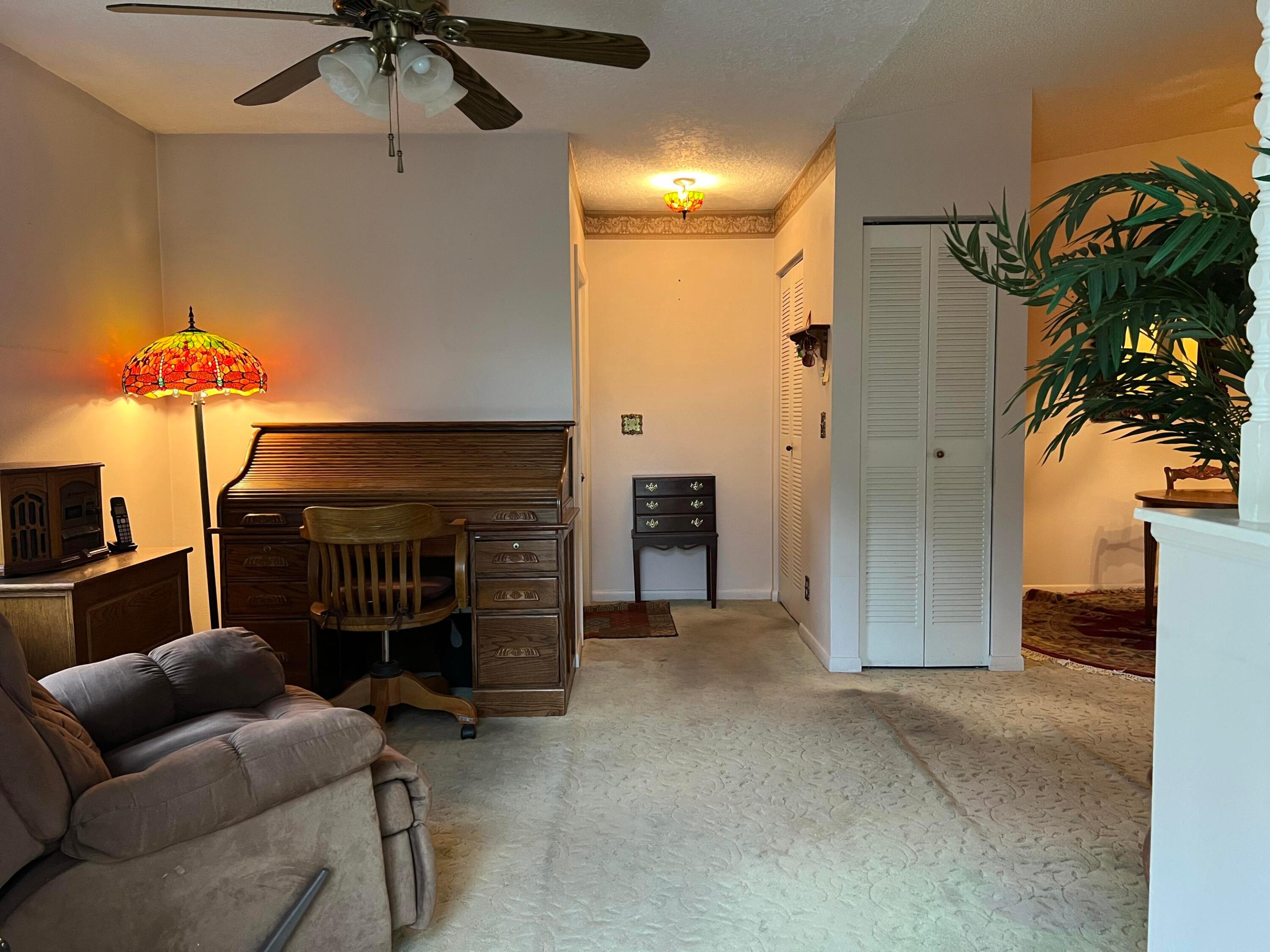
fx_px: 954
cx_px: 635
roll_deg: +0.1
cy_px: 476
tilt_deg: -4.0
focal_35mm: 26
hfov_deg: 67.3
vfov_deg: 53.1
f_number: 1.5
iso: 400
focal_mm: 5.7
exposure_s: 1/60
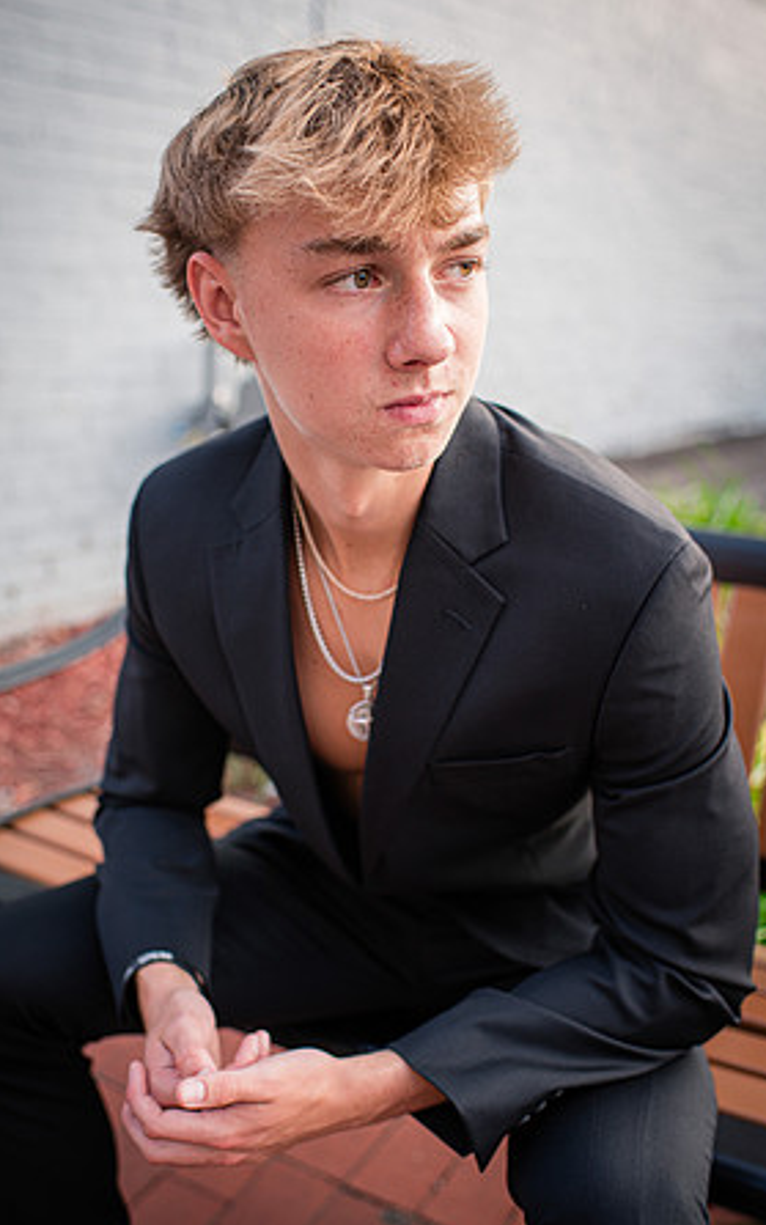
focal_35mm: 36
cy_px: 612
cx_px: 362
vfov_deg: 54.0
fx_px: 1202
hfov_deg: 35.3
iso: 250
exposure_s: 1/160
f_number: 2.8
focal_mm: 35
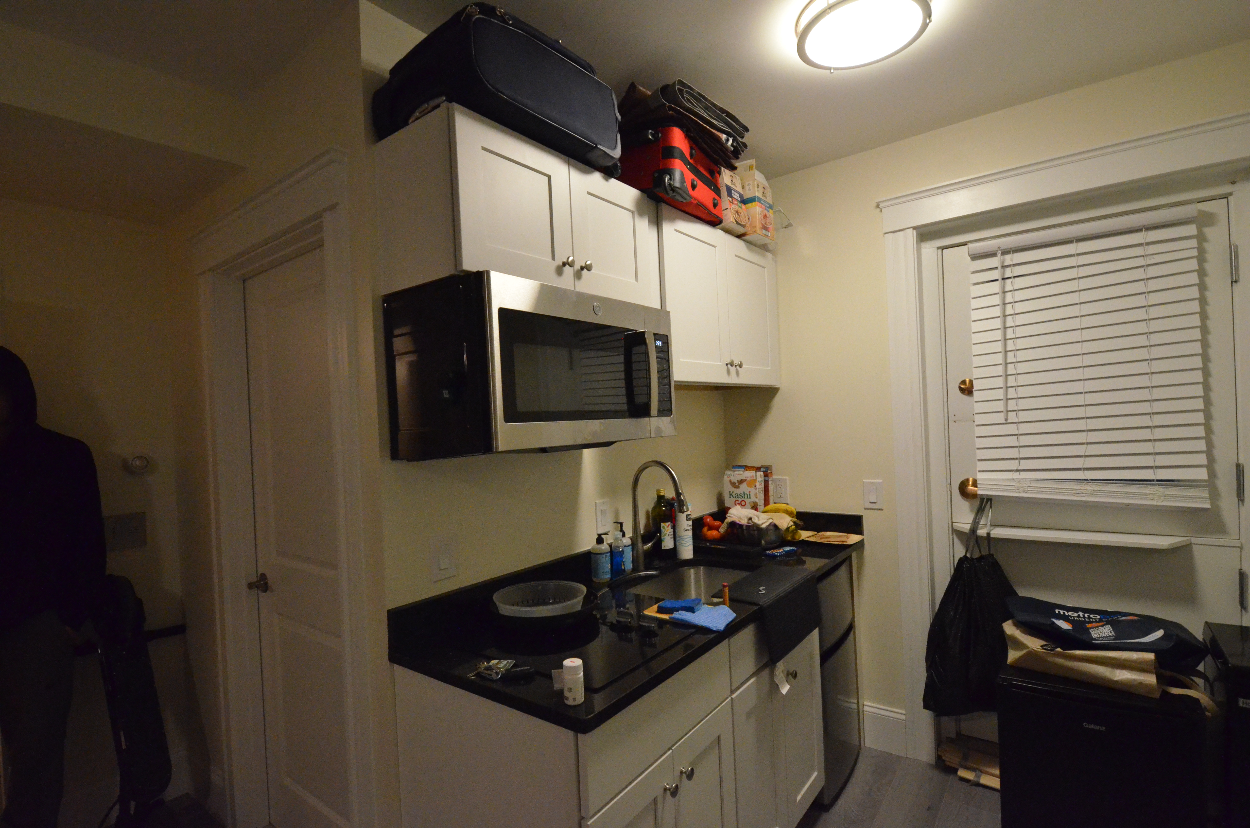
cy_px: 414
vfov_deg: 71.8
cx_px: 625
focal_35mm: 16
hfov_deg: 95.1
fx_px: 572
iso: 5000
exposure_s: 1/125
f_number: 5.6
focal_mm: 11
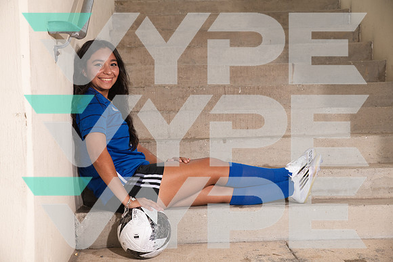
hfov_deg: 32.4
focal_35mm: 62
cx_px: 196
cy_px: 131
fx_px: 677
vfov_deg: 21.9
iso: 250
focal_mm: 62
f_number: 7.1
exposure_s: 1/320
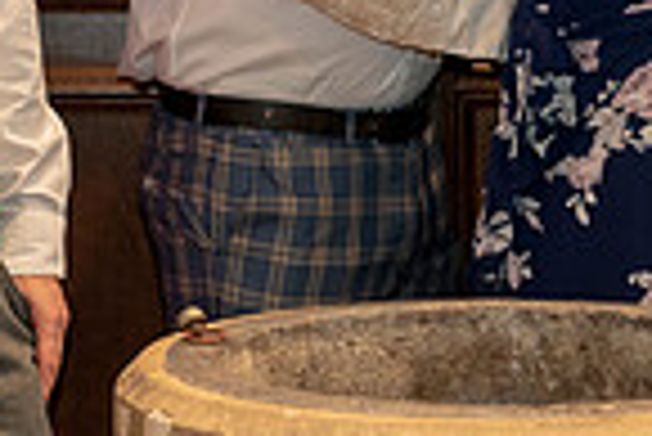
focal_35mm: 220
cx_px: 450
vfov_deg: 6.2
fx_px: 3988
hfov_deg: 9.3
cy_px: -61
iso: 3200
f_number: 4
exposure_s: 1/160
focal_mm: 55
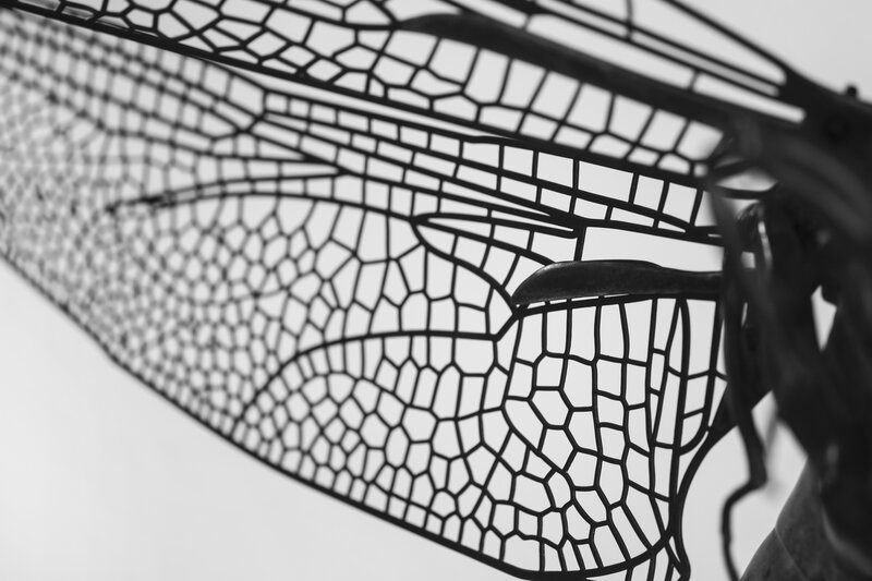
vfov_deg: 15.2
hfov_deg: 22.6
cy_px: 290
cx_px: 436
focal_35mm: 90
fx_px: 2179
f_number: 2.4
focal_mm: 60
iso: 200
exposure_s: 1/105
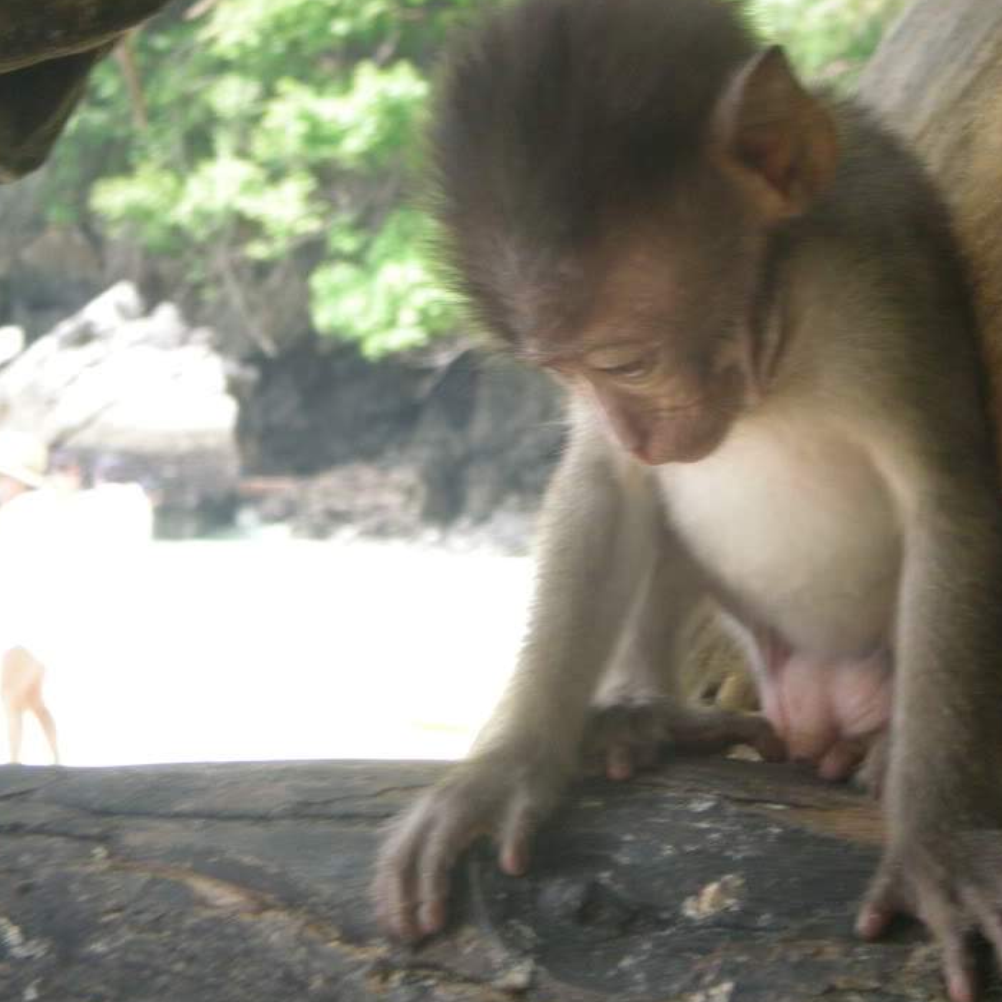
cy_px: 466
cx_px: 629
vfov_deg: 12.8
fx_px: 4454
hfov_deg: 12.8
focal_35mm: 136
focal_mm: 17.3
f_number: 5.7
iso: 200
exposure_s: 1/100
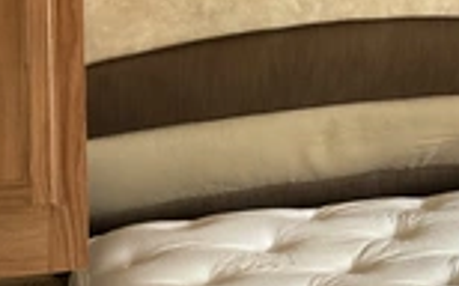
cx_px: 429
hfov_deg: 24.9
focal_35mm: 80
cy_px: 57
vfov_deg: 16.2
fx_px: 1000
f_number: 1.8
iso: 80
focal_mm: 3
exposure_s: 1/60
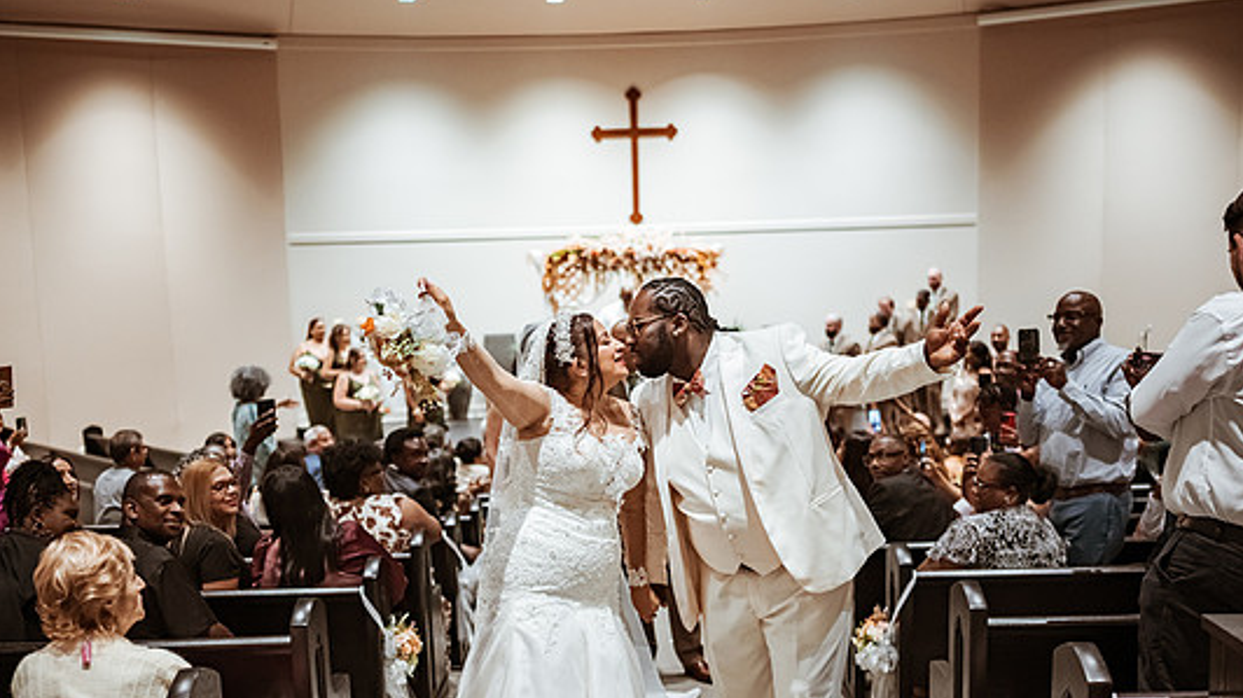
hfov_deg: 50.5
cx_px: 622
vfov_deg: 29.6
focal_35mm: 40
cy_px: 440
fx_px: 1318
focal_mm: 35
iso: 1000
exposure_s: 1/500
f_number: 1.8
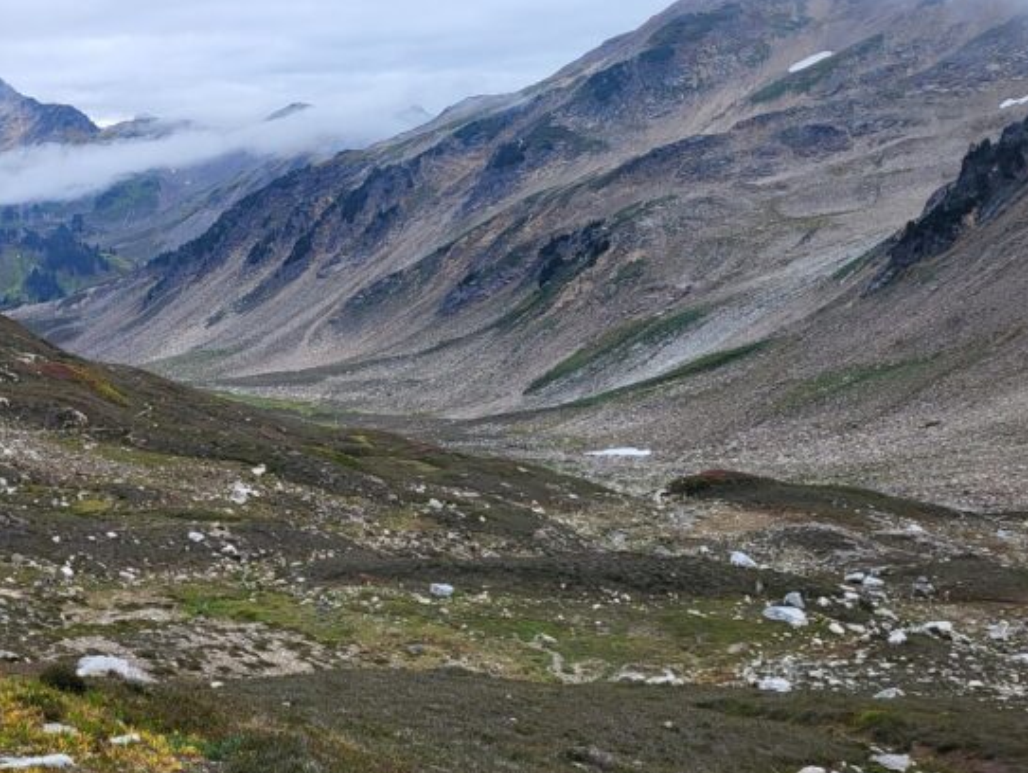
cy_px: 288
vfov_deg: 29.6
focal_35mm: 49
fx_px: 1456
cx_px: 89
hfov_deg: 36.3
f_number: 1.8
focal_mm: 5.4
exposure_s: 1/1000
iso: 40
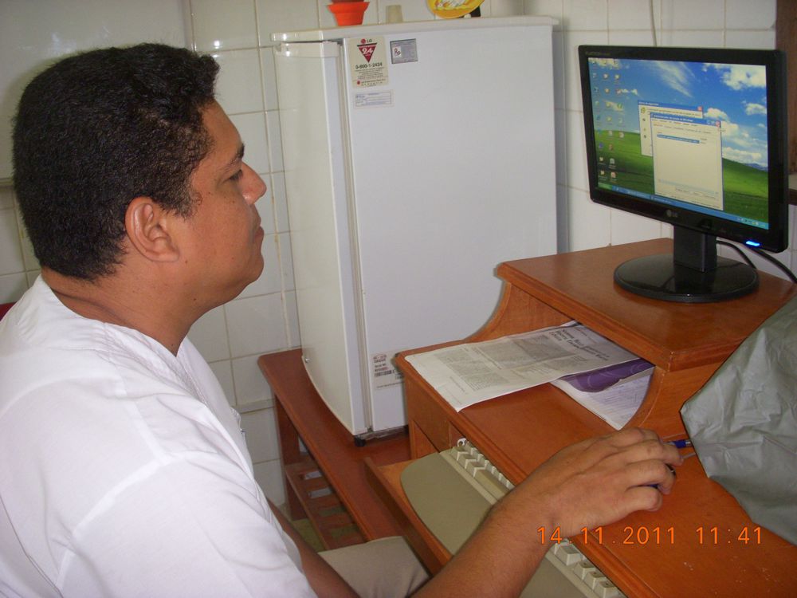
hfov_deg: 49.0
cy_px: 299
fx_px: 875
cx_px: 398
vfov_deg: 37.7
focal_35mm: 38
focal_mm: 6.3
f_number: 3.3
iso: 200
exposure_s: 1/20
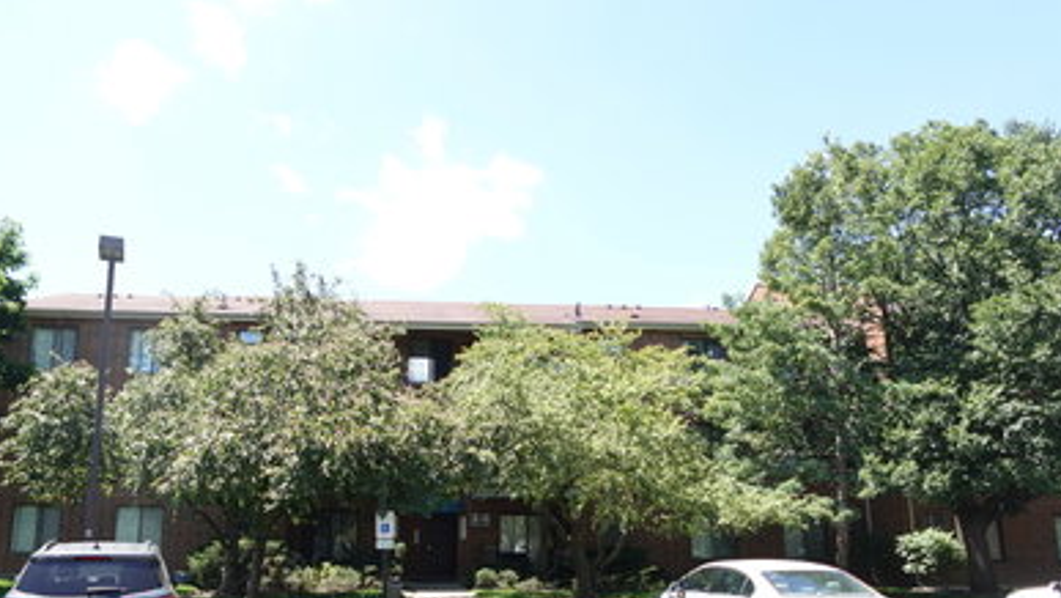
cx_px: 422
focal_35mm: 26
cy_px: 411
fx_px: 732
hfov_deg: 71.1
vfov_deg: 43.6
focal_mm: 7.6
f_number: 2
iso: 125
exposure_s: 1/800
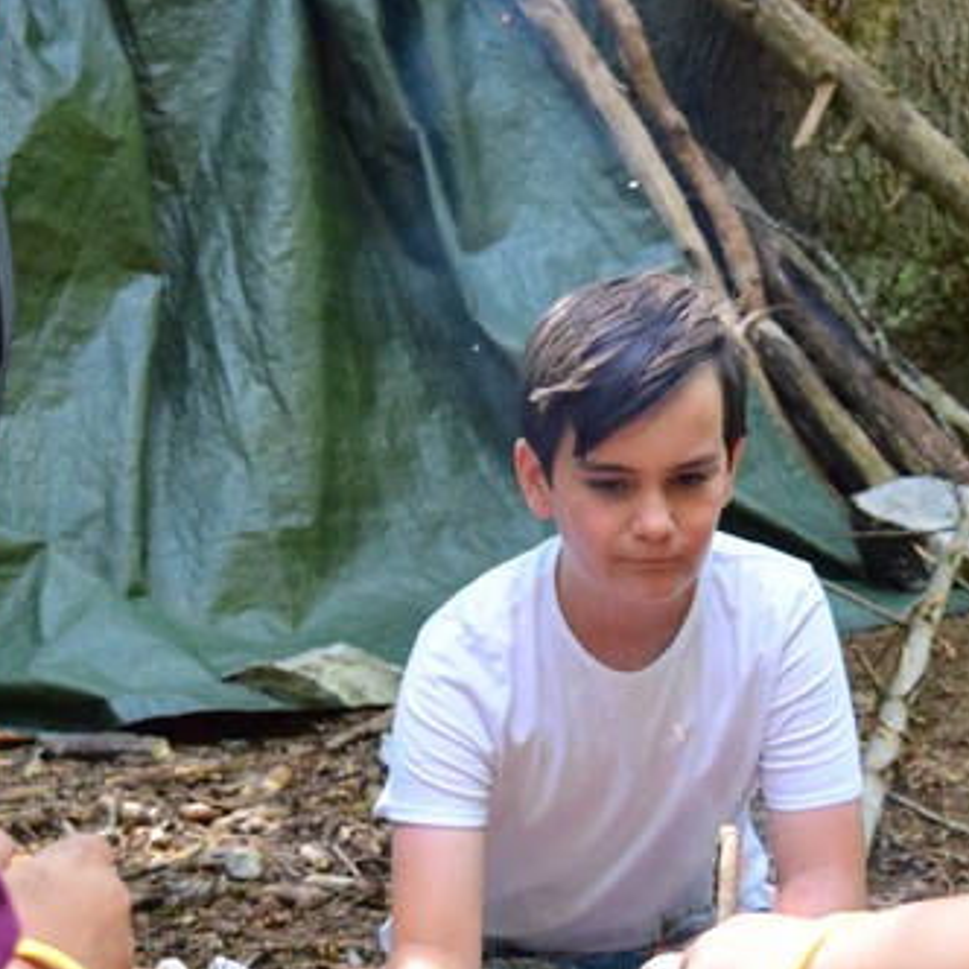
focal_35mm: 98
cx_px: 619
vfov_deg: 17.7
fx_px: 3114
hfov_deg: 17.7
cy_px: 594
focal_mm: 25
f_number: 4
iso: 2200
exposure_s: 1/250
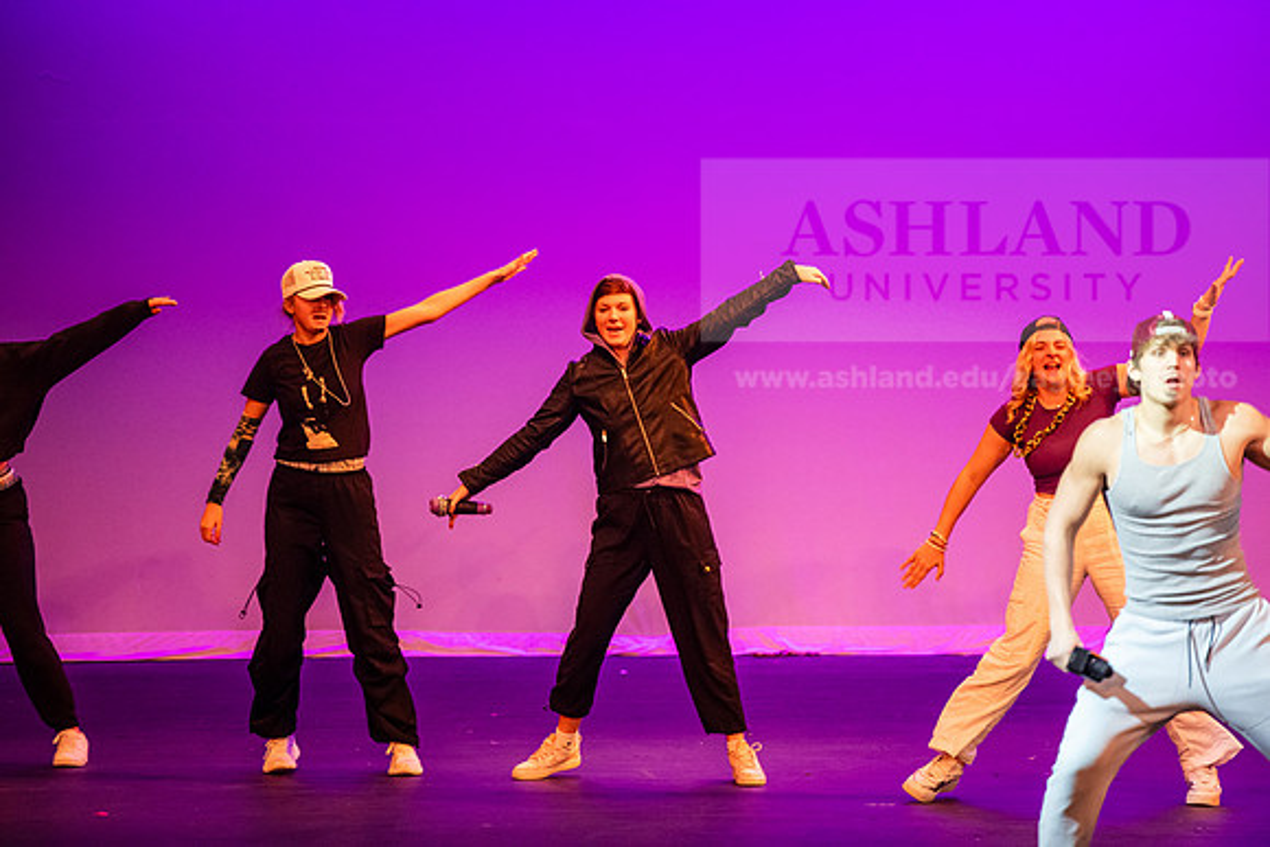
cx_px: 635
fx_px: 6704
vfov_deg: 7.2
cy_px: 424
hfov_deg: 10.8
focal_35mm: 190
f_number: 3.2
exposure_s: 1/320
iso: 4000
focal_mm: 190
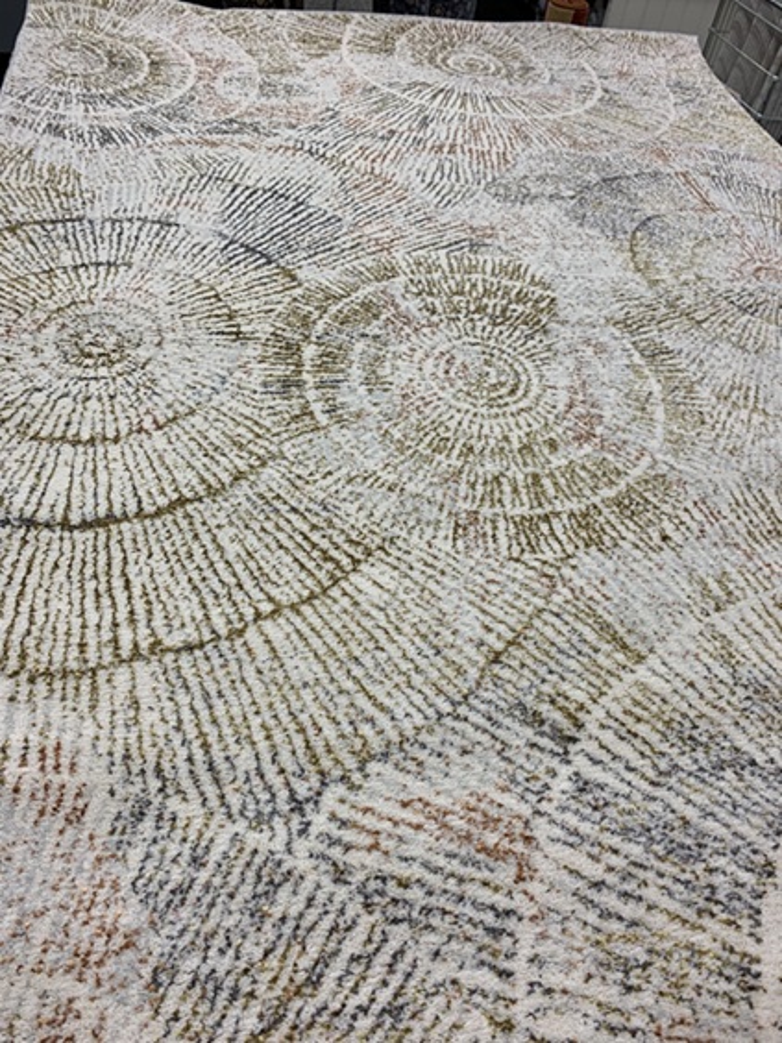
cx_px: 391
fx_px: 783
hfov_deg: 53.1
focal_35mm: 26
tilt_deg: -46.1
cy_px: 522
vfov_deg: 67.3
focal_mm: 4.25
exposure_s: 1/100
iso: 40
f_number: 1.8
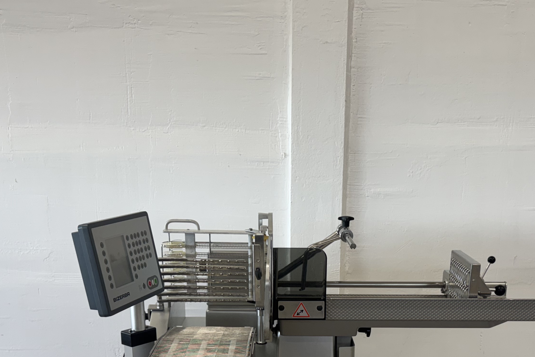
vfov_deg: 28.5
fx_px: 669
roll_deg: -0.3
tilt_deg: -15.2
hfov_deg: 43.5
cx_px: 301
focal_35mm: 45
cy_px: 331
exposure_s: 1/100
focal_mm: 6.76
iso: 64
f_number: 1.78
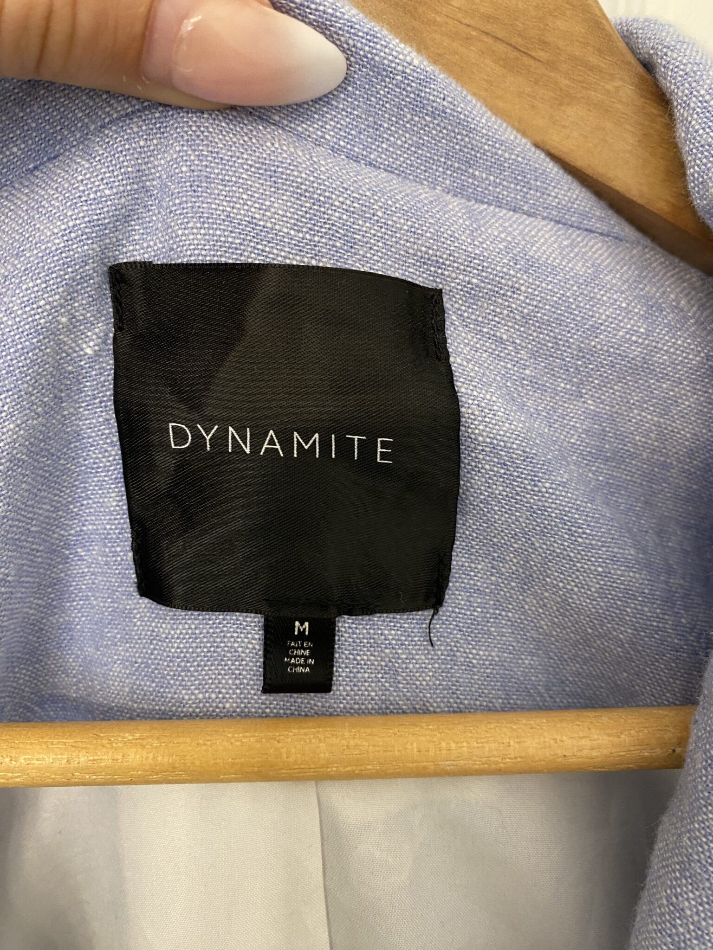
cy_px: 475
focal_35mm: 26
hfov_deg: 53.1
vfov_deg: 67.3
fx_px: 714
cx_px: 356
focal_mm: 4.25
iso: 250
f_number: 1.8
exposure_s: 1/41
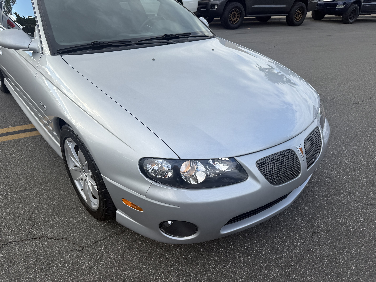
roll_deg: -1.8
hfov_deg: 71.6
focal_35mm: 24
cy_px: 141
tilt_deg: -32.6
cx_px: 188
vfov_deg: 56.8
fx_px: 261
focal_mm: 6.76
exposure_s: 1/1689
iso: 80
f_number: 1.78
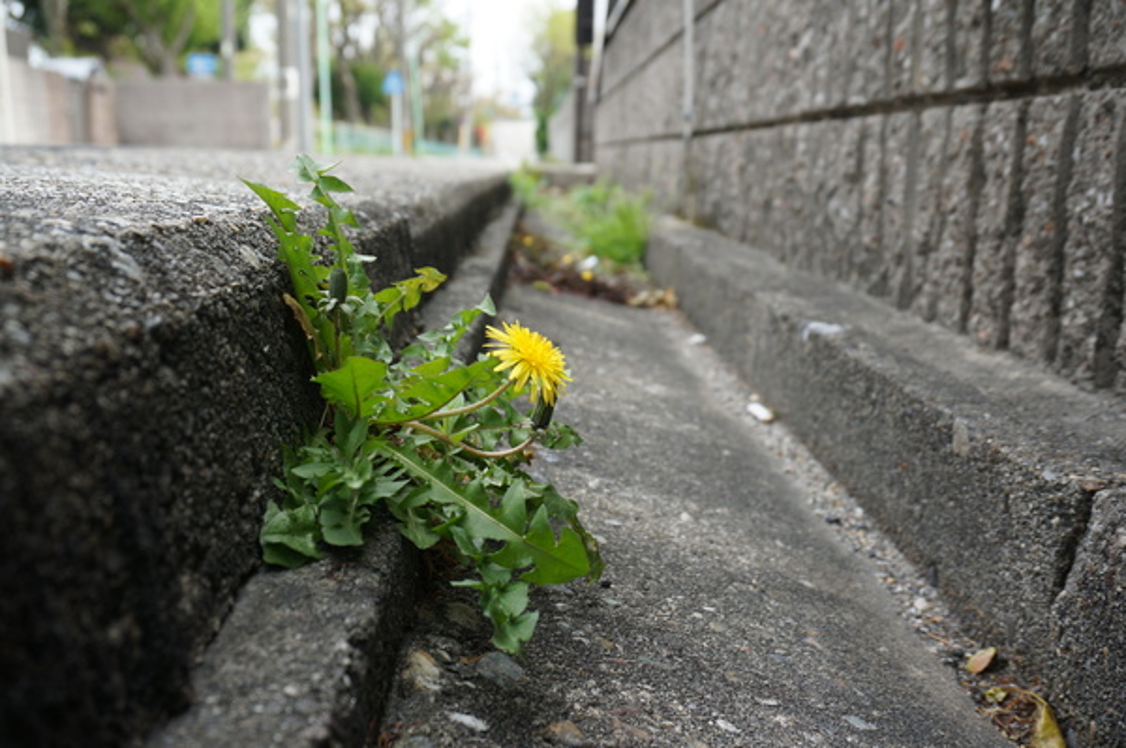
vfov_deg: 36.8
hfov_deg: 53.2
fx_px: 1125
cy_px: 374
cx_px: 563
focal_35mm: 36
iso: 100
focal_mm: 24
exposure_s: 1/80
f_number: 6.3
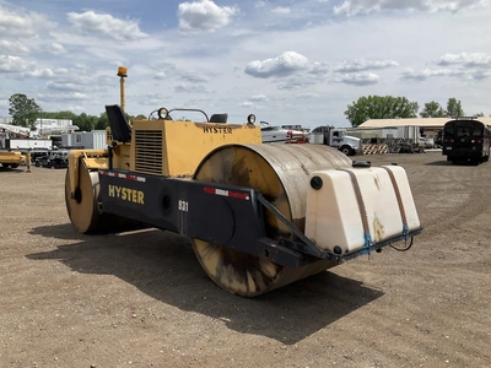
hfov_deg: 61.7
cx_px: 246
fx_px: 411
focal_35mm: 29
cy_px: 184
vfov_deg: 48.2
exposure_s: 1/2667
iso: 25
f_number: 1.8
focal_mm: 3
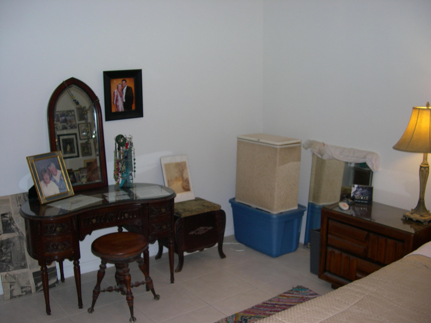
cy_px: 162
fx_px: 473
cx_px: 216
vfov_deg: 37.7
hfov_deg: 49.0
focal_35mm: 38
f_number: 2.8
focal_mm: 8
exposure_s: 1/60
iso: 100
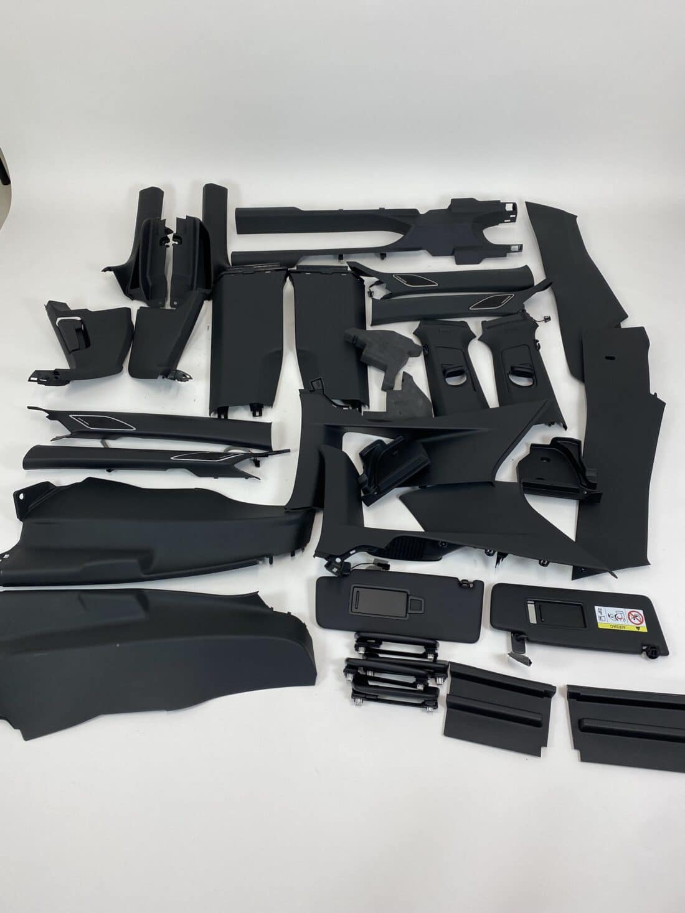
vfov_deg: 67.3
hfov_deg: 53.1
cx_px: 342
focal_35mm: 26
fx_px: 686
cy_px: 456
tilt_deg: -51.9
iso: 100
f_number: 1.8
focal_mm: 4.25
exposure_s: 1/100
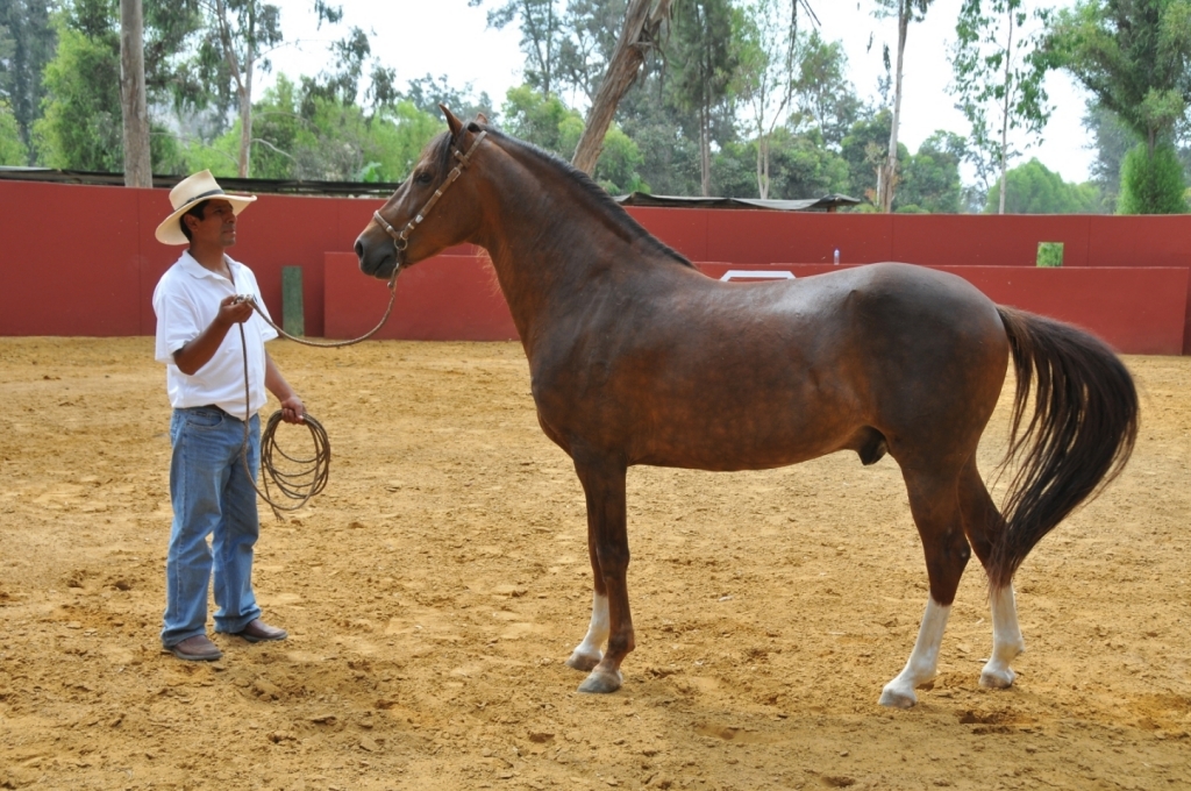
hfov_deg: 41.2
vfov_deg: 28.0
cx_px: 596
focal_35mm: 48
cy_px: 396
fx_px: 1586
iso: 200
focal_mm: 32
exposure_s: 1/180
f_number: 6.7
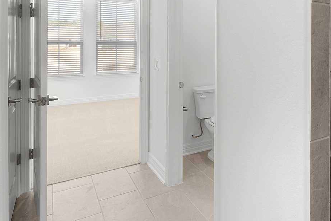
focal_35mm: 30
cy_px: 40
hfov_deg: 56.2
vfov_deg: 41.5
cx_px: 277
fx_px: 276
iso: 100
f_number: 9
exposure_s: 1/5
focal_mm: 17
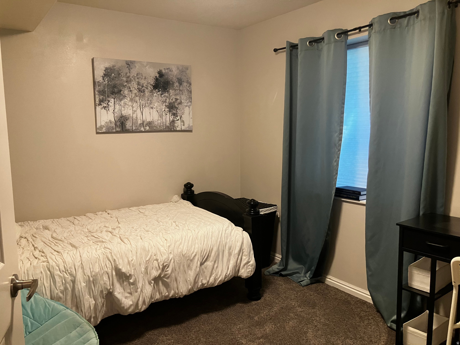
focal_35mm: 28
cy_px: 172
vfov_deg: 49.7
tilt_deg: -7.6
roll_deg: +0.1
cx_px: 230
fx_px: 372
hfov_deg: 63.4
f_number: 1.8
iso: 200
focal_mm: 3.99
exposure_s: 1/60
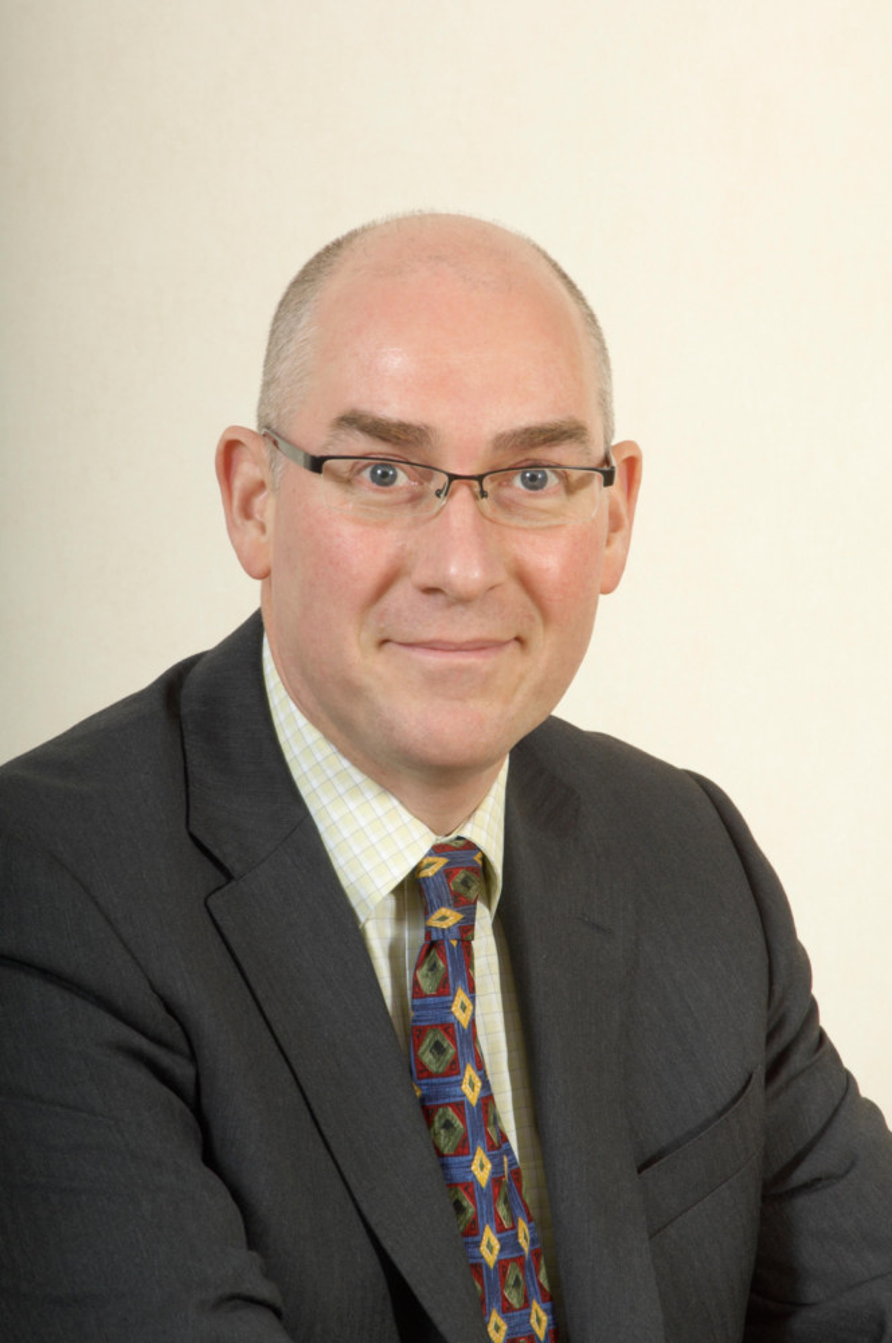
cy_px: 672
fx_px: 6149
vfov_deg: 12.5
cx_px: 446
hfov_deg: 8.3
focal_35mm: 165
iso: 160
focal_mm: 110
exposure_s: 1/250
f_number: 10
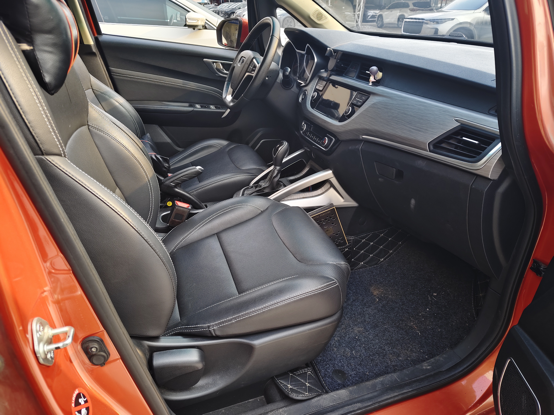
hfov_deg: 73.9
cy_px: 208
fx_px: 368
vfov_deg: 58.9
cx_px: 277
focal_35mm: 23
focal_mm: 5.56
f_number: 1.88
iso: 78
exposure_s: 1/100
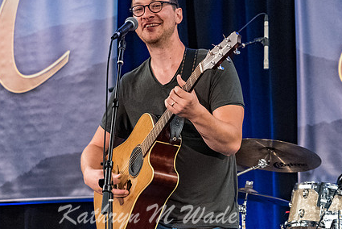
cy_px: 108
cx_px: 147
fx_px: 1530
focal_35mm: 161
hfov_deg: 12.7
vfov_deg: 8.5
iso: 12800
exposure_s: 1/250
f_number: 6.3
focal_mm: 118
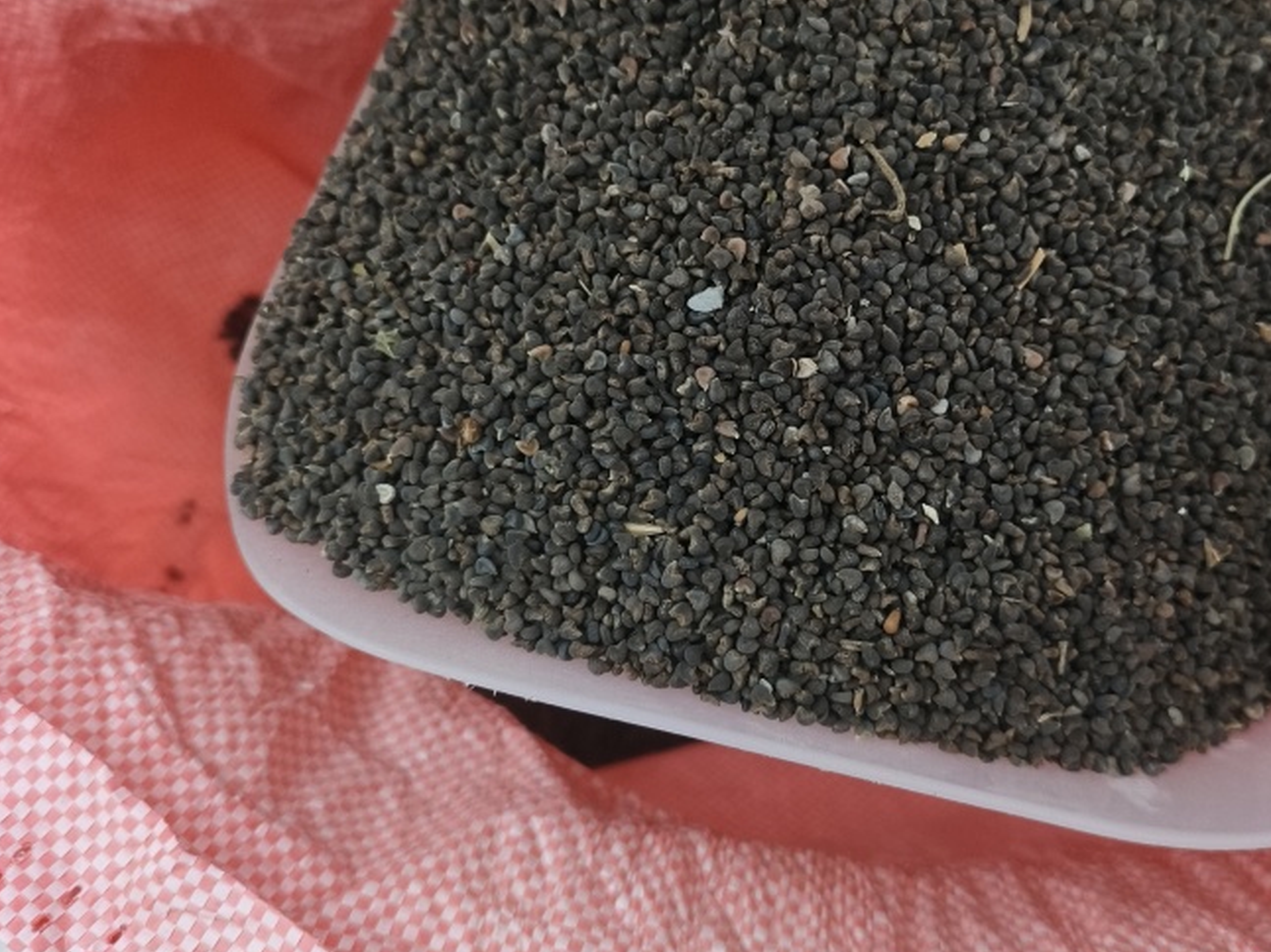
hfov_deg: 48.7
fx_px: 1395
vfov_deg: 37.6
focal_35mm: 38
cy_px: 387
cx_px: 756
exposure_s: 1/50
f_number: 1.75
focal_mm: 5.5
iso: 965
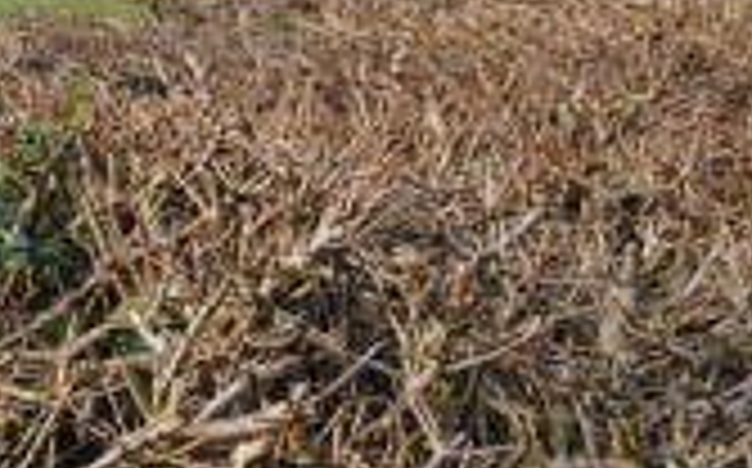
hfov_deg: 22.6
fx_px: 1351
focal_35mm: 66
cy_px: -155
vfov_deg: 18.2
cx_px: -493
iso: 100
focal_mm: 11
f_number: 7.1
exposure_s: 1/200
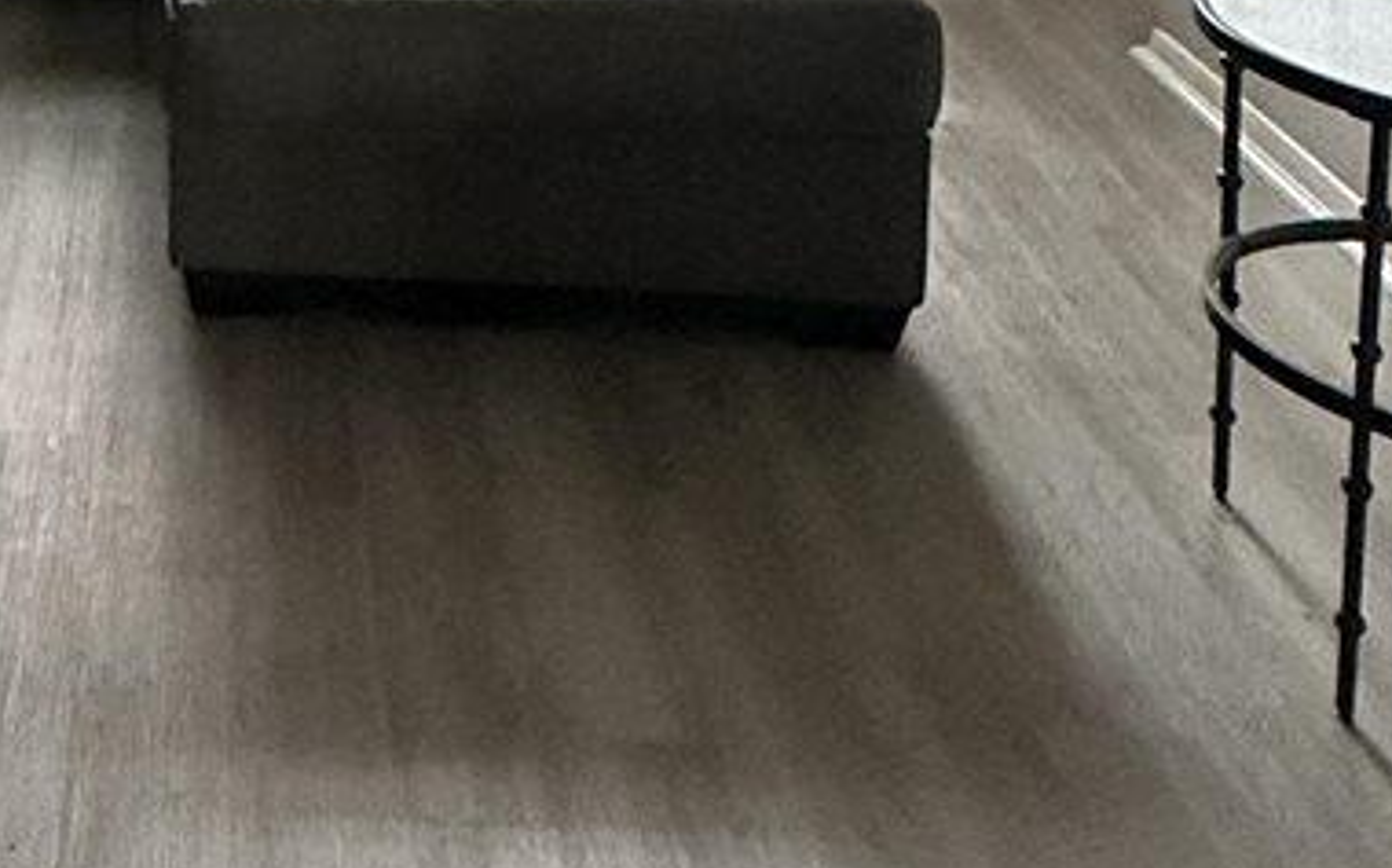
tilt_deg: -3.9
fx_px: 2275
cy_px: -575
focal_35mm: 60
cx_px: -136
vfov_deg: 18.2
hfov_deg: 30.5
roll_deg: +1.1
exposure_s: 1/60
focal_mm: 2.22
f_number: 2.2
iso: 500
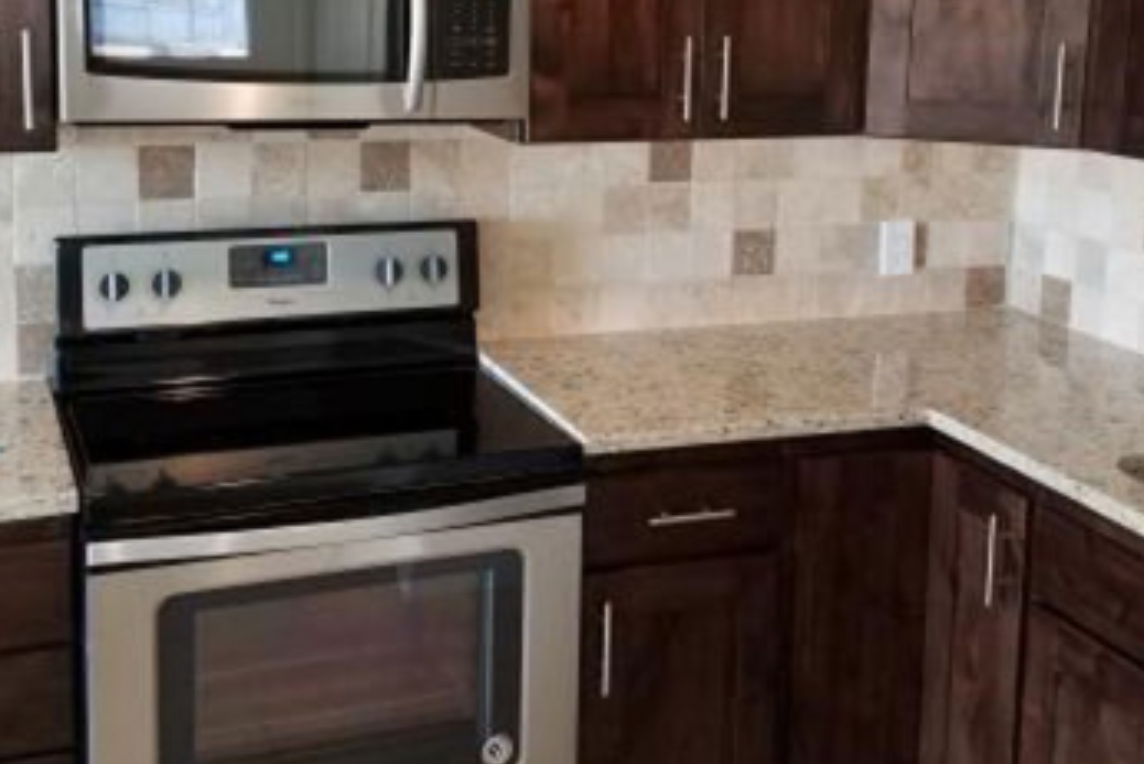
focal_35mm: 50
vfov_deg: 26.6
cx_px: 582
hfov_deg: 39.6
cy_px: 169
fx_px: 1589
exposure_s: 1/30
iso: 100
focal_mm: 4.2
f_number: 1.7
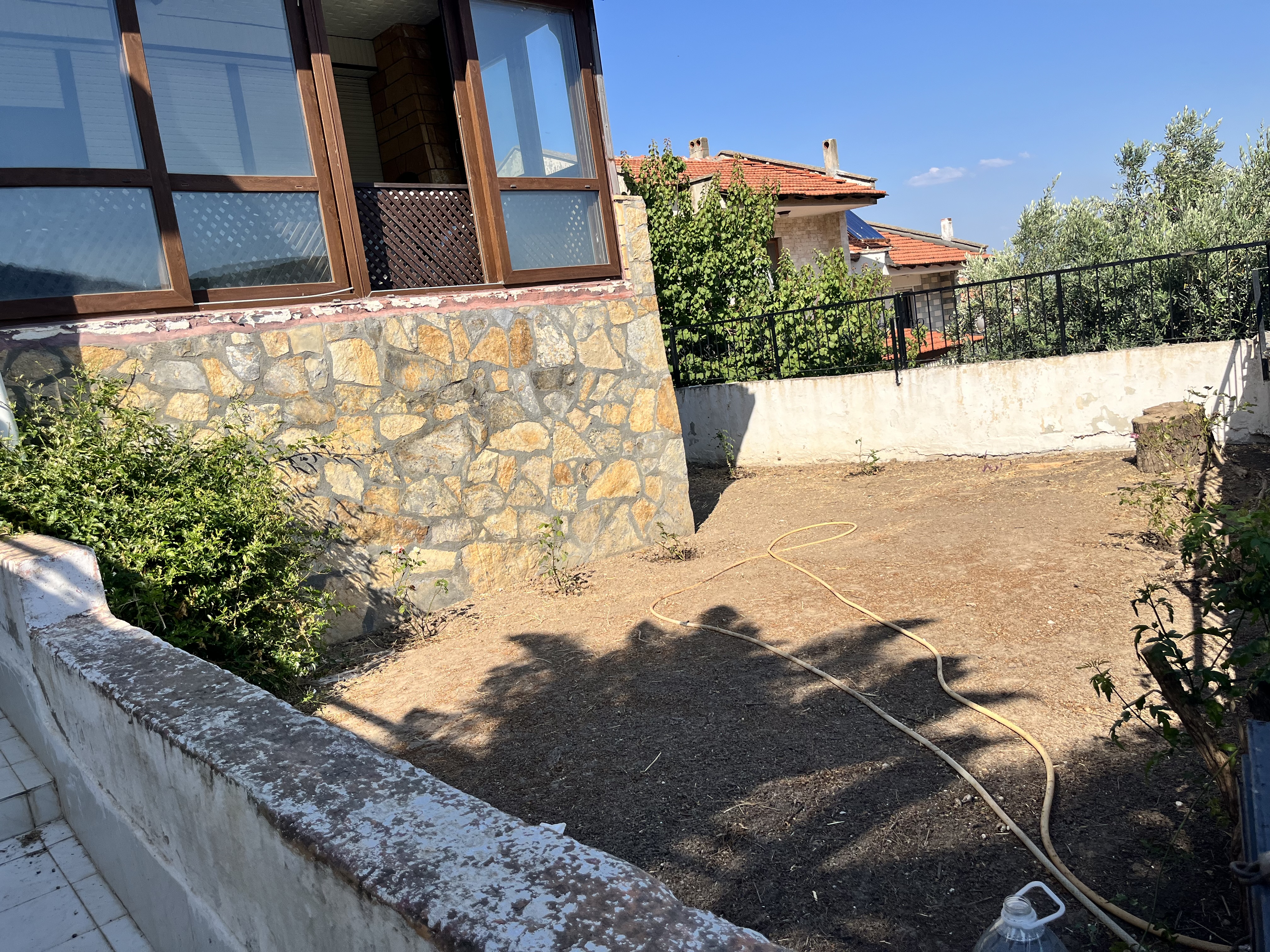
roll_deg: +8.7
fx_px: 954
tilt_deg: -7.7
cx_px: 635
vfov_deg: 53.1
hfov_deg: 67.3
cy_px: 476
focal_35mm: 26
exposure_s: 1/3311
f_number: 1.6
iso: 50
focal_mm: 5.1
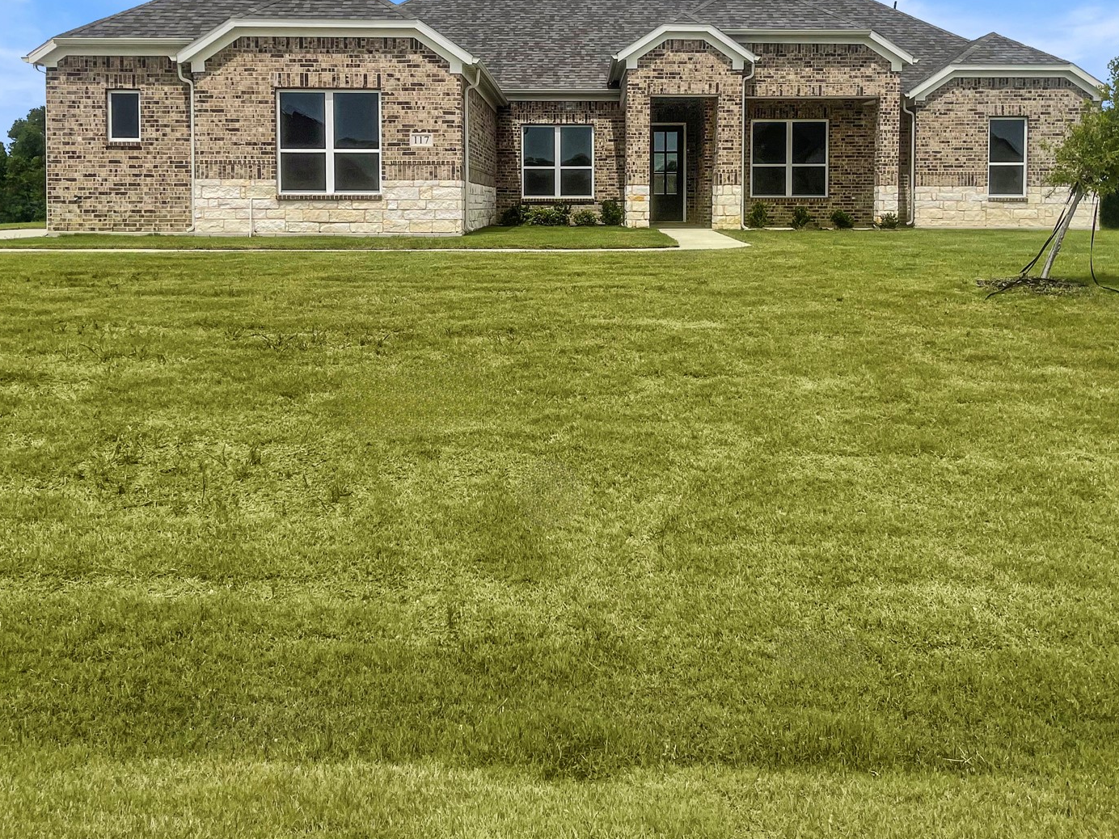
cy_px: 235
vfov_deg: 37.9
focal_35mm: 37
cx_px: 585
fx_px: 1196
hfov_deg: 50.1
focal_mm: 5.1
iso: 32
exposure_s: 1/6250
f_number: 1.6
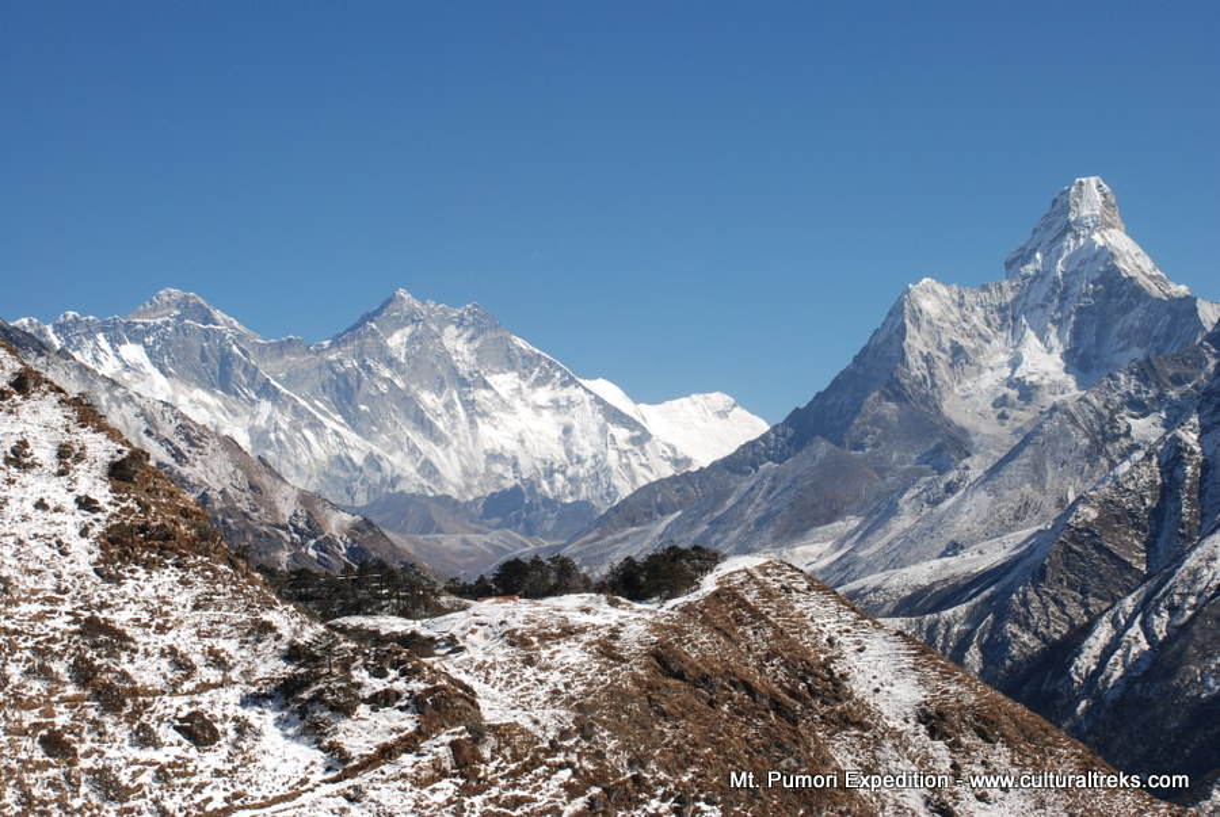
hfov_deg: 30.5
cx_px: 610
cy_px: 408
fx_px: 2240
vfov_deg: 20.7
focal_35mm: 66
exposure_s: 1/250
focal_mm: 44
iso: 100
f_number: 9
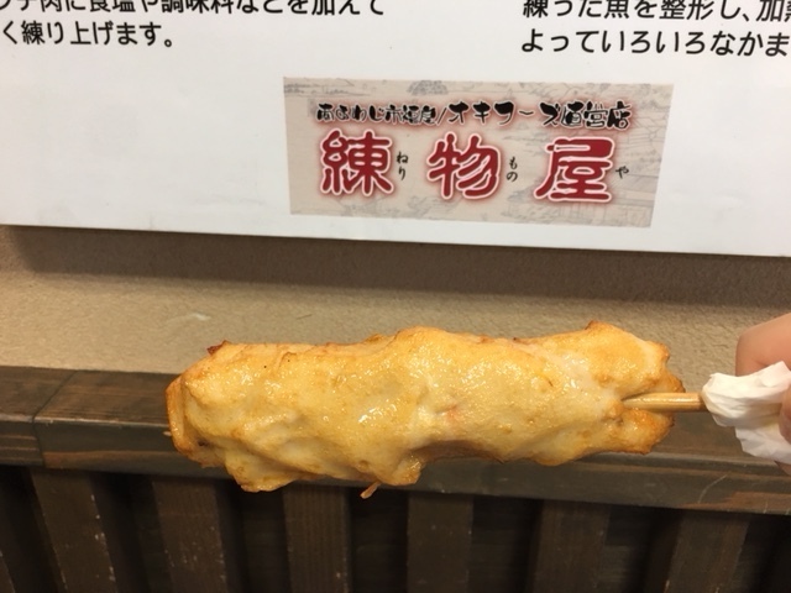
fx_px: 663
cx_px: 396
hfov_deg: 61.7
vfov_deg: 48.2
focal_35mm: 29
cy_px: 296
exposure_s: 1/30
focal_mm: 4.15
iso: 40
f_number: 2.2
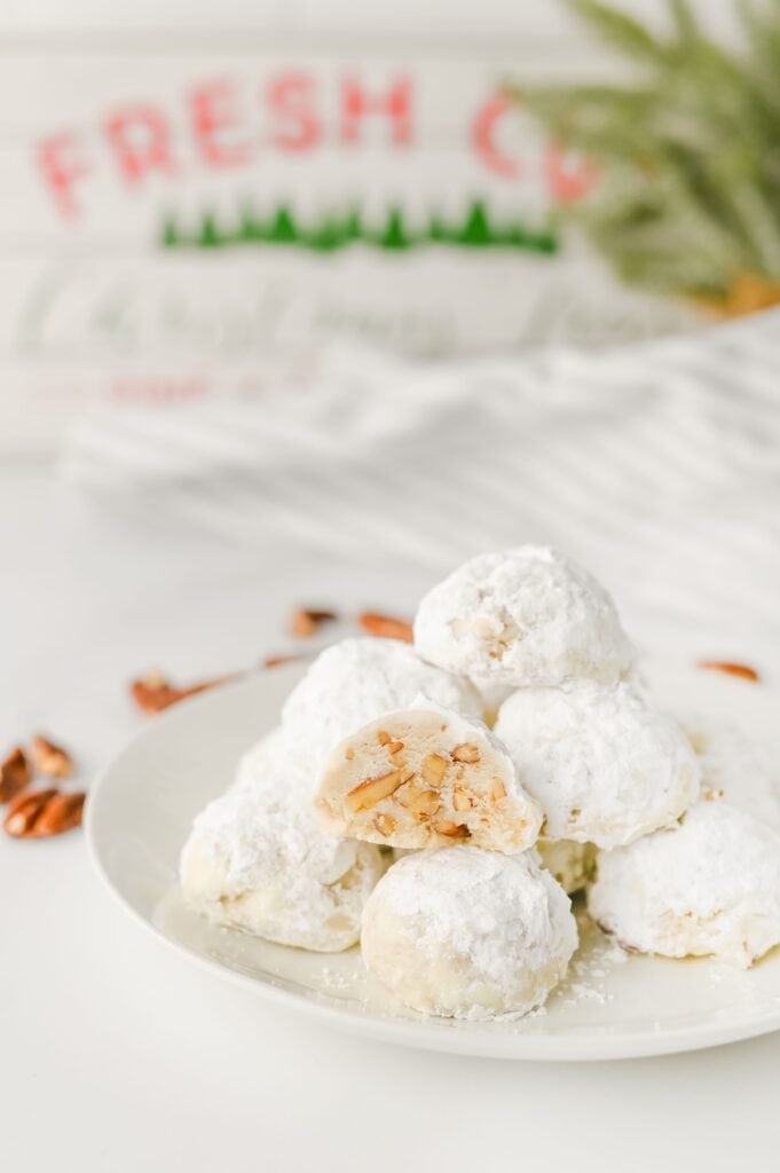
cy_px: 586
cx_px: 390
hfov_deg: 26.9
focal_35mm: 50
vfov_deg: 39.6
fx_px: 1628
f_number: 4.5
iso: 110
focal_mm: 50
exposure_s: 1/100
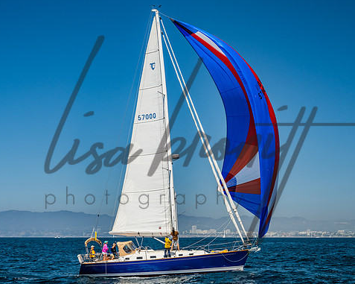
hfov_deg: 29.2
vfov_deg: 23.5
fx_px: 683
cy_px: 147
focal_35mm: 65
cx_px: 182
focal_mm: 50
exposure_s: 1/640
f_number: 6.3
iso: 160
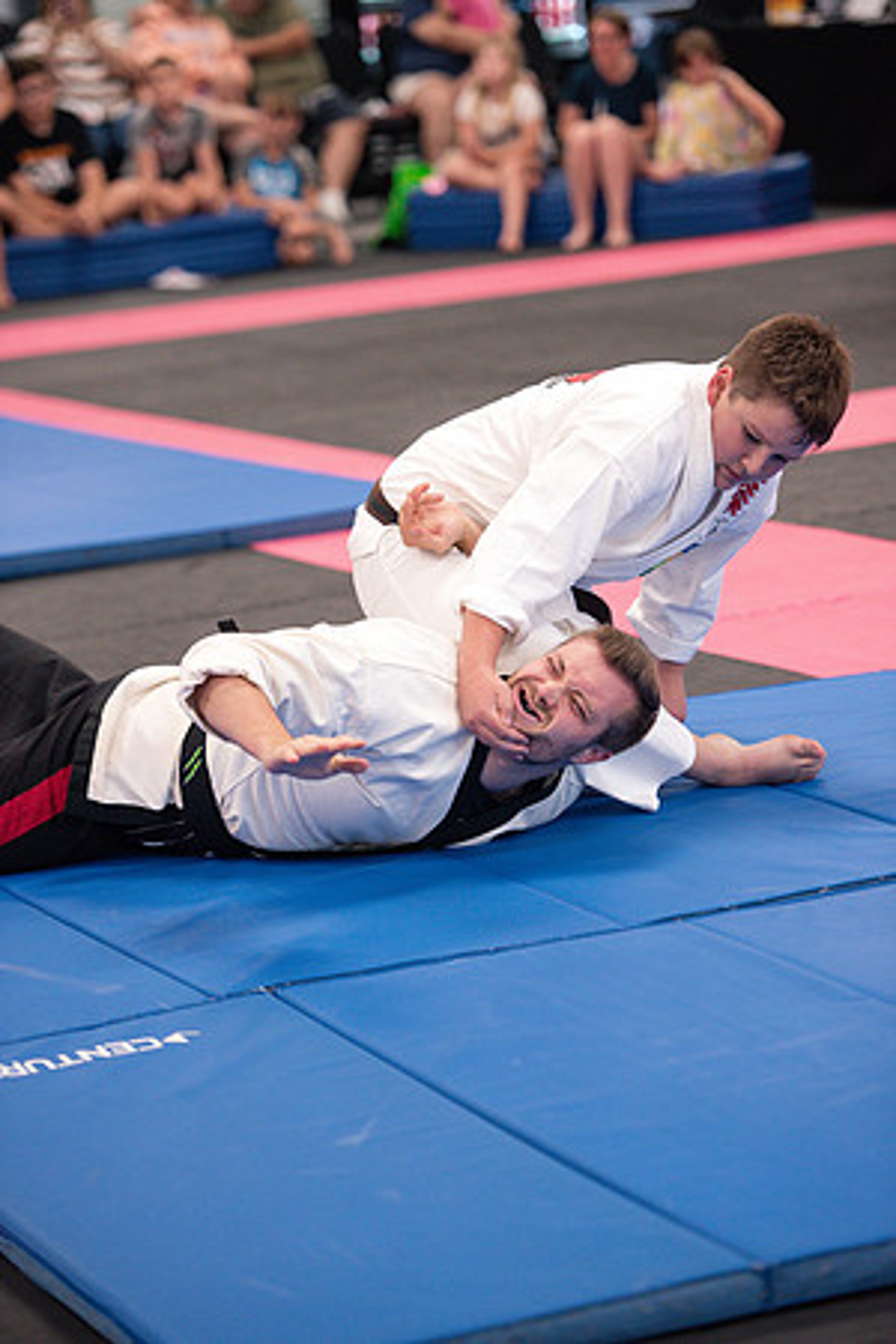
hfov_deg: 11.0
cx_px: 448
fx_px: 4666
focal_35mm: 125
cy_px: 672
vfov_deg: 16.4
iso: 1600
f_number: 2.8
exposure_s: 1/400
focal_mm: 125
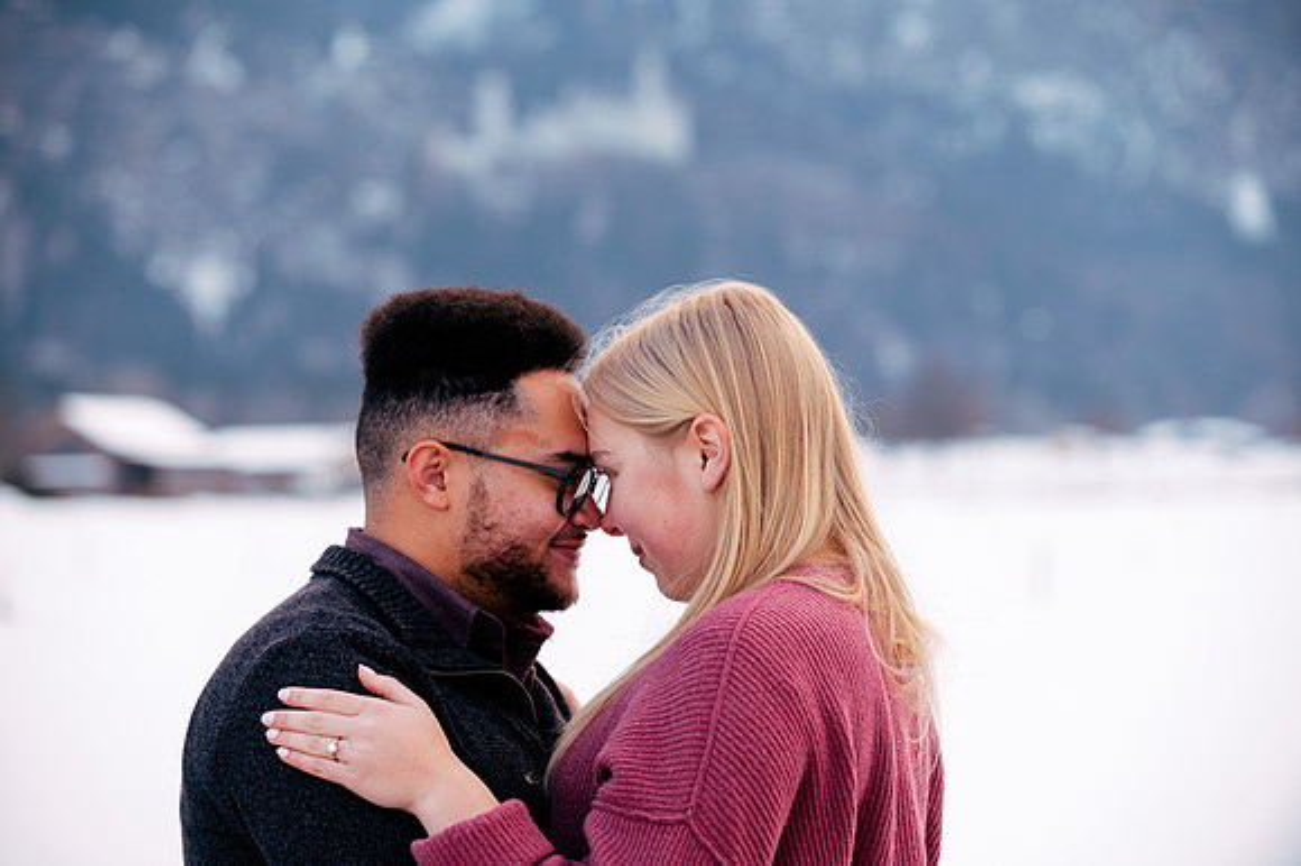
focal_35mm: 120
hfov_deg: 17.1
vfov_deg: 11.4
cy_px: 433
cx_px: 650
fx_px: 4334
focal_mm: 120
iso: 250
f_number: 4.5
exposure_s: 1/320
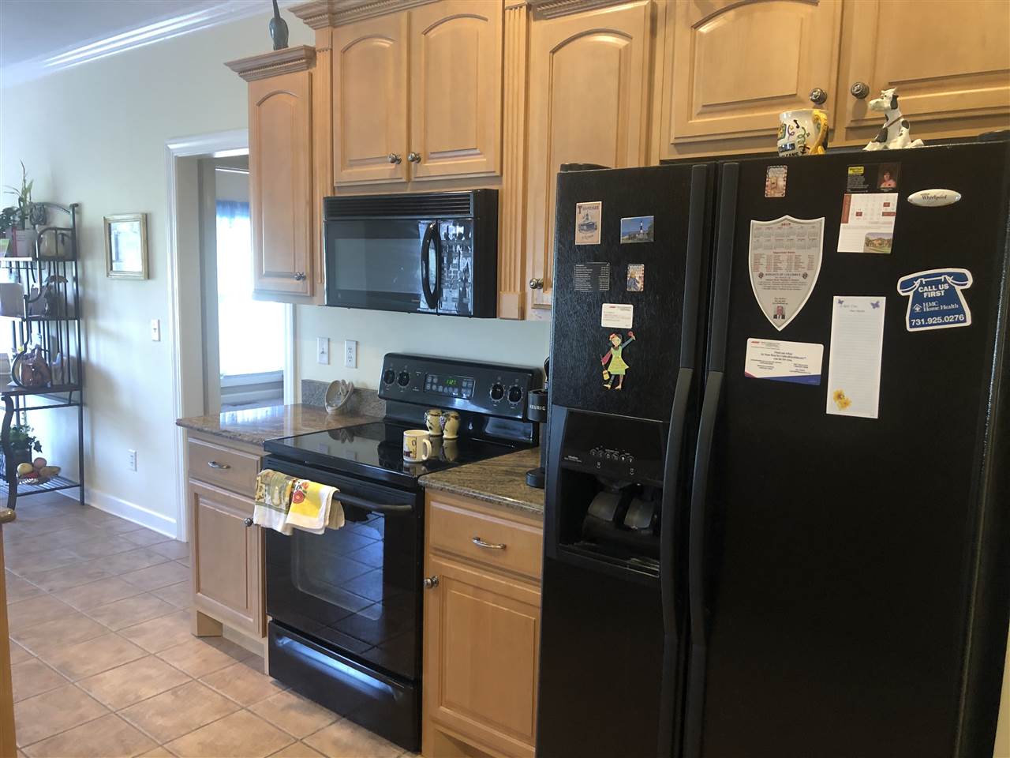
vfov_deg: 49.7
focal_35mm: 28
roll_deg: -1.0
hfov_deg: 63.4
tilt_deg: -9.0
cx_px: 505
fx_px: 817
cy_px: 379
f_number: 1.8
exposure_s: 1/15
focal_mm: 3.99
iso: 50
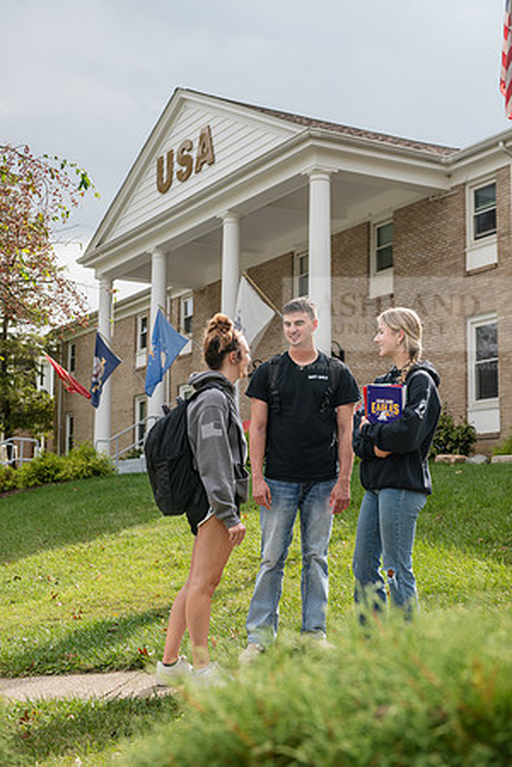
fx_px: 1173
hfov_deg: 24.6
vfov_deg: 36.2
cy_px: 384
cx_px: 256
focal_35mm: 55
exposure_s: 1/1000
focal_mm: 55
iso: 250
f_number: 4
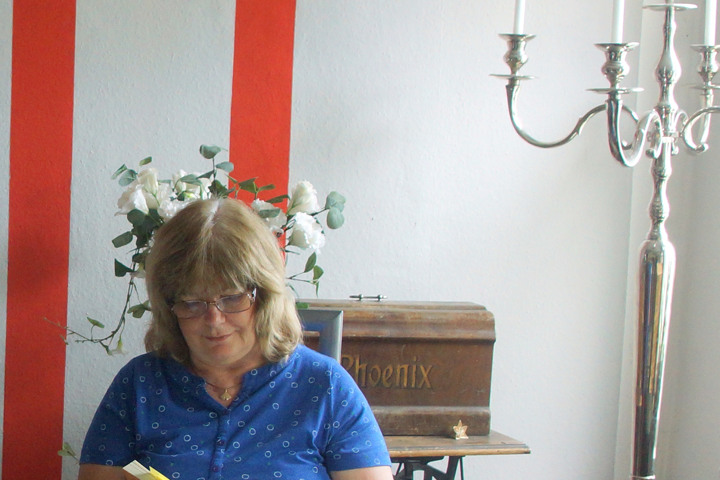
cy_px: 360
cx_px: 37
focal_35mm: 81
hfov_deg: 24.2
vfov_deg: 16.8
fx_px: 1620
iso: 800
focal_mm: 20
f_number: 4
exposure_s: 1/60
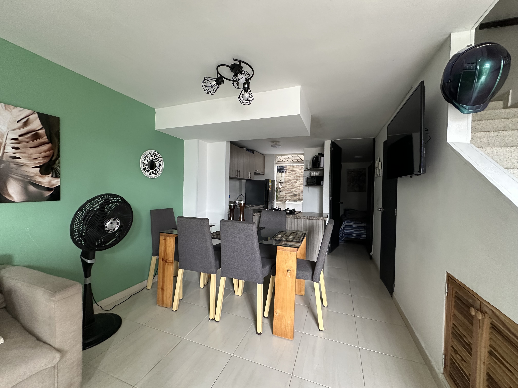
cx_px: 259
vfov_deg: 85.7
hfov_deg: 102.1
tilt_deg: -0.1
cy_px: 194
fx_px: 209
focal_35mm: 14
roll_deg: -2.0
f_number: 2.2
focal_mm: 2.22
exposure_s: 1/73
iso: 320
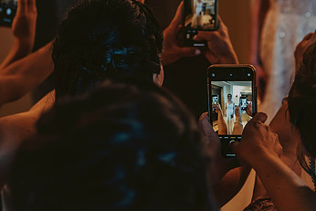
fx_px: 825
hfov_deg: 21.5
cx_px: 243
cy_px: 64
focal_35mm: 94
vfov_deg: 14.5
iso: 800
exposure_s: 1/100
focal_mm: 56
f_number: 4
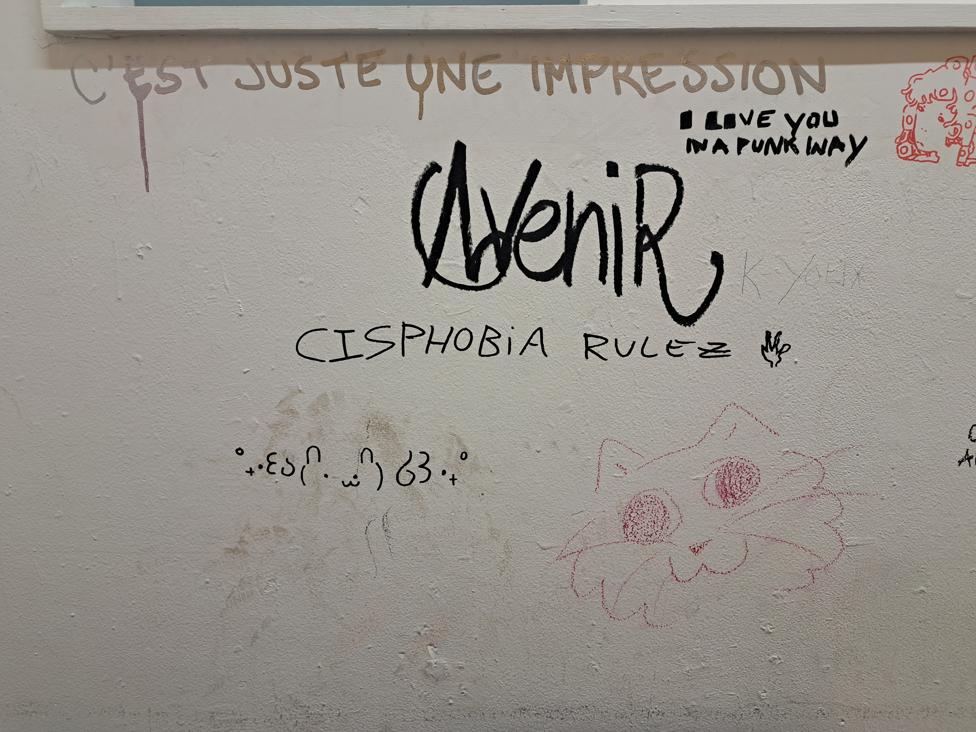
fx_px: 677
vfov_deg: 56.8
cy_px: 366
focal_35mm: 24
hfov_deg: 71.6
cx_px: 488
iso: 64
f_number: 1.8
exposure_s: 1/50
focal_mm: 5.23
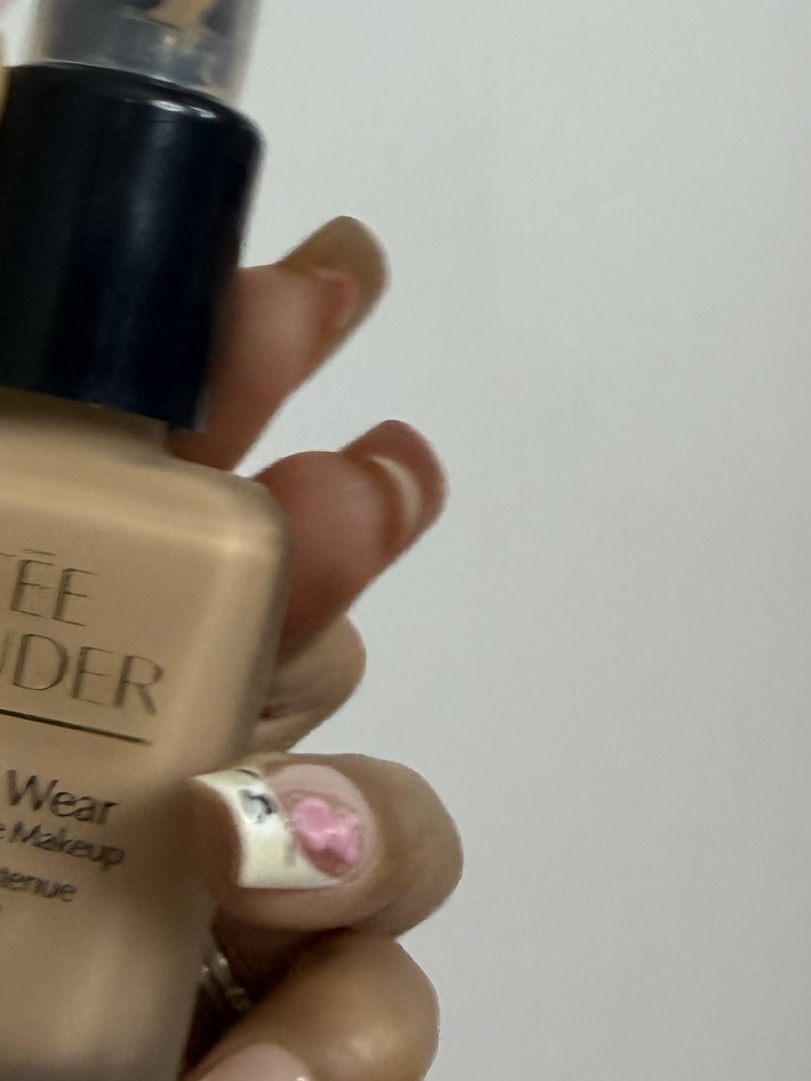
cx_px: -68
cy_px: 650
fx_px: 2030
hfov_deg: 21.5
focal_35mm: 65
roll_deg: +5.0
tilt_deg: -9.1
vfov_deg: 29.7
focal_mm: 2.22
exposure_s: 1/120
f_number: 2.2
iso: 160
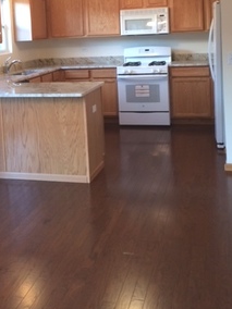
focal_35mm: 49
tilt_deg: -4.7
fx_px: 438
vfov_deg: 37.5
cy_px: 61
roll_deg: +4.0
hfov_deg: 29.6
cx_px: 91
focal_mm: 4.15
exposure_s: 1/30
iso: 125
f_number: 2.2
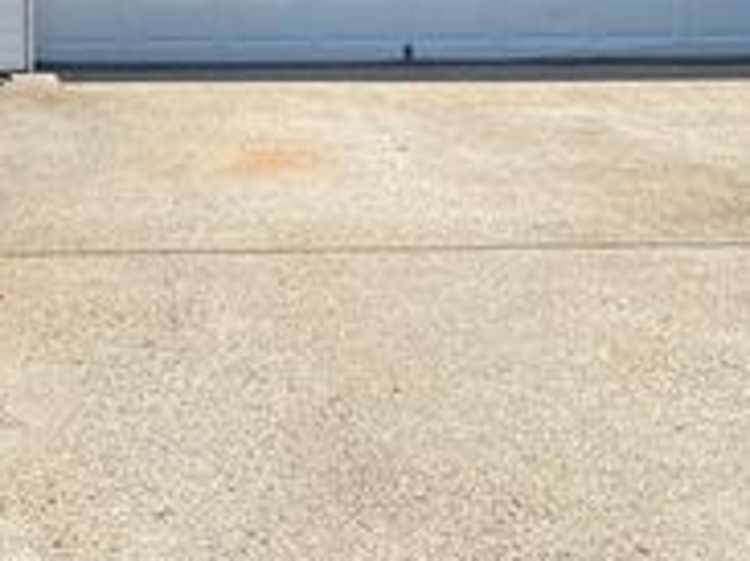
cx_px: -8
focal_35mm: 71
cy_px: -149
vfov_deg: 19.3
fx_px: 1537
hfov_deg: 25.9
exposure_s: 1/2890
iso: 32
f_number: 1.8
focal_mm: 4.25
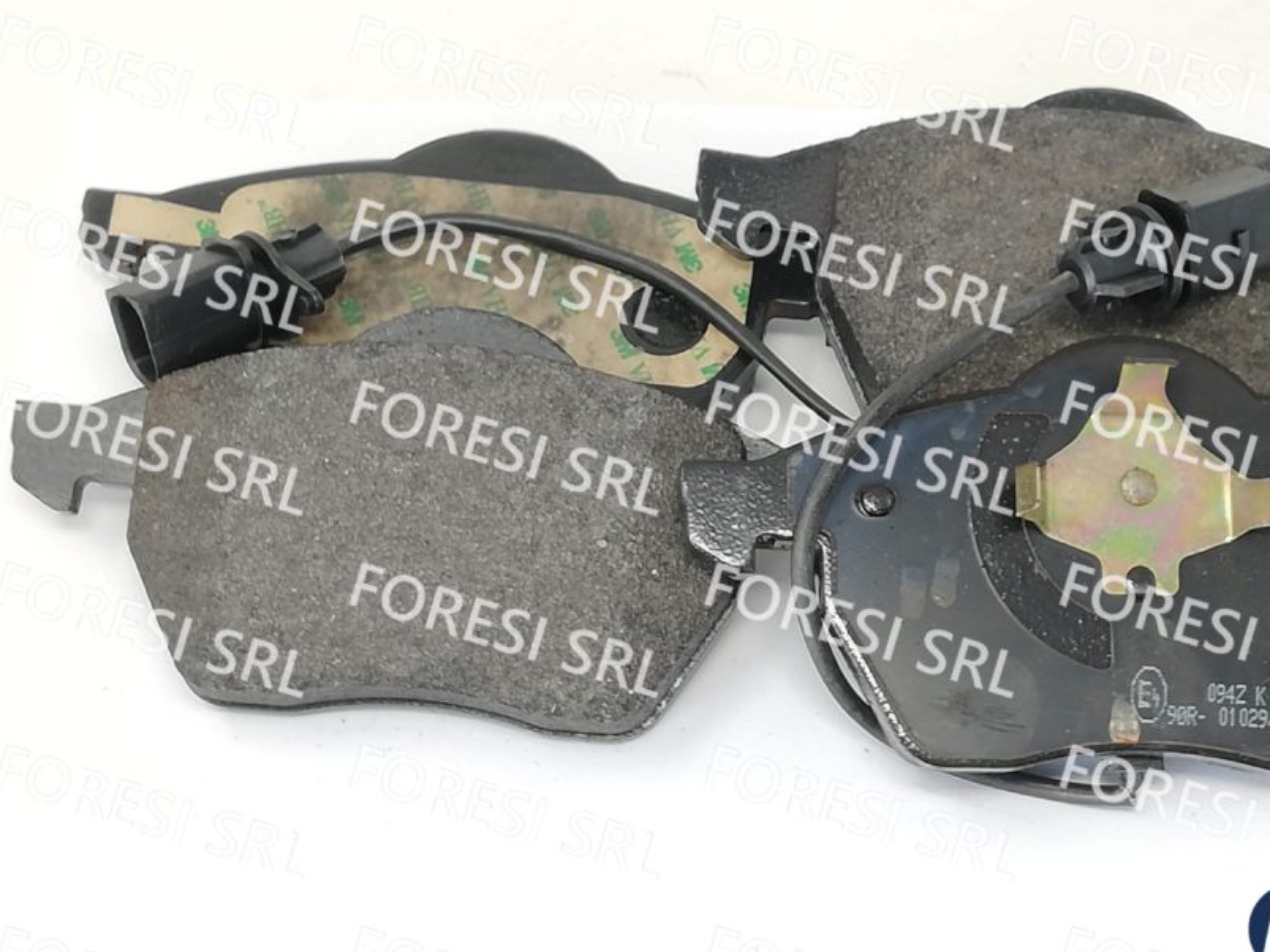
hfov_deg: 26.3
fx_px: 2715
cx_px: 794
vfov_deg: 19.9
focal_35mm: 74
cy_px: 416
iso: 50
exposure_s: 1/50
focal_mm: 3.81
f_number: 2.2
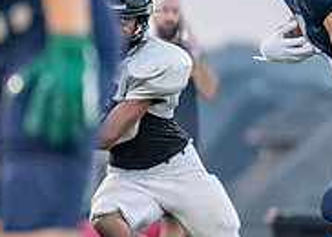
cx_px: 461
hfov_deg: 2.0
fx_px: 9533
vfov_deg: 1.4
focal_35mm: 1011
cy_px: 101
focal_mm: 200
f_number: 2.8
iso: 2000
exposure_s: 1/1000
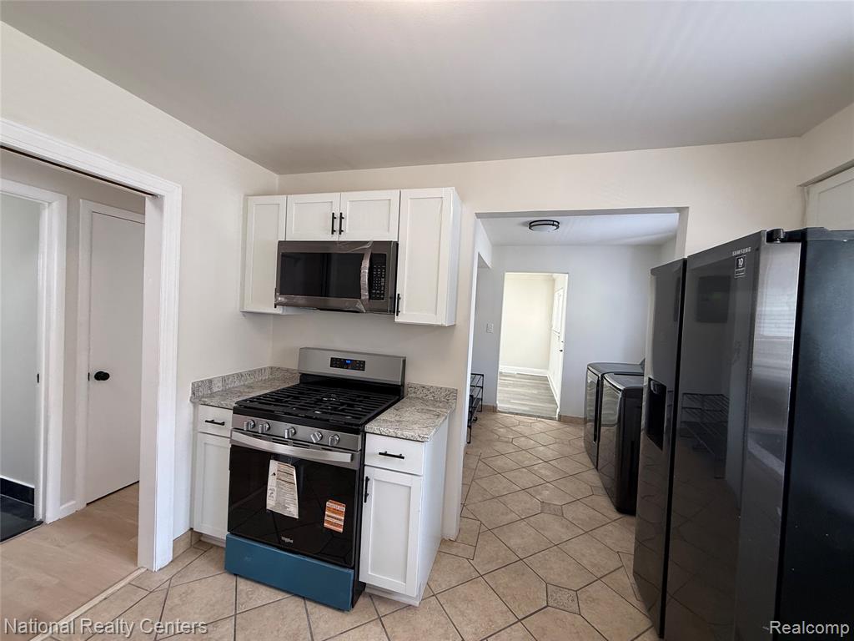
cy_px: 320
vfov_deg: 85.7
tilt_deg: -1.4
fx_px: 345
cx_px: 427
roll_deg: -3.2
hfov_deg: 102.1
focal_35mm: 14
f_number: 2.2
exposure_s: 1/120
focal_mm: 2.22
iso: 160
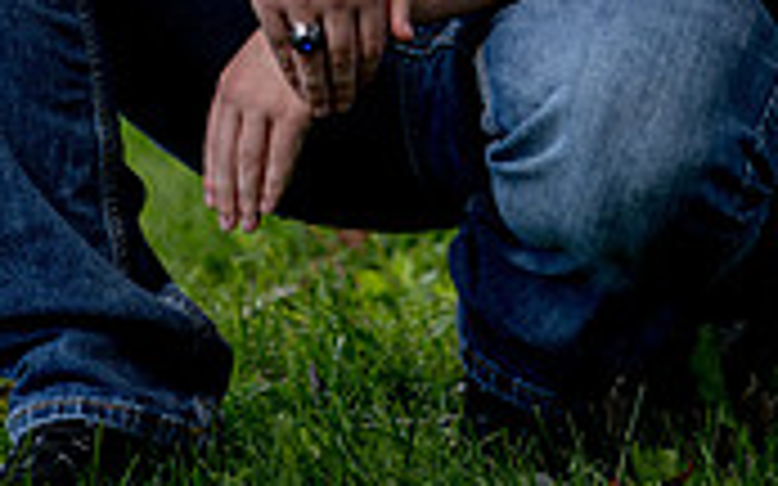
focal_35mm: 397
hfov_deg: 5.3
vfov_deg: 3.3
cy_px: -288
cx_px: 409
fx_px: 8415
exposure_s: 1/250
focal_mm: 150
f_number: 3.2
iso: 200
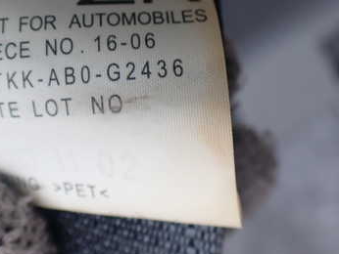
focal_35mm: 52
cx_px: 53
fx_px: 510
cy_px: 71
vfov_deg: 27.8
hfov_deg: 35.2
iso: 100
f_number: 2.3
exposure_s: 1/125
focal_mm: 5.4
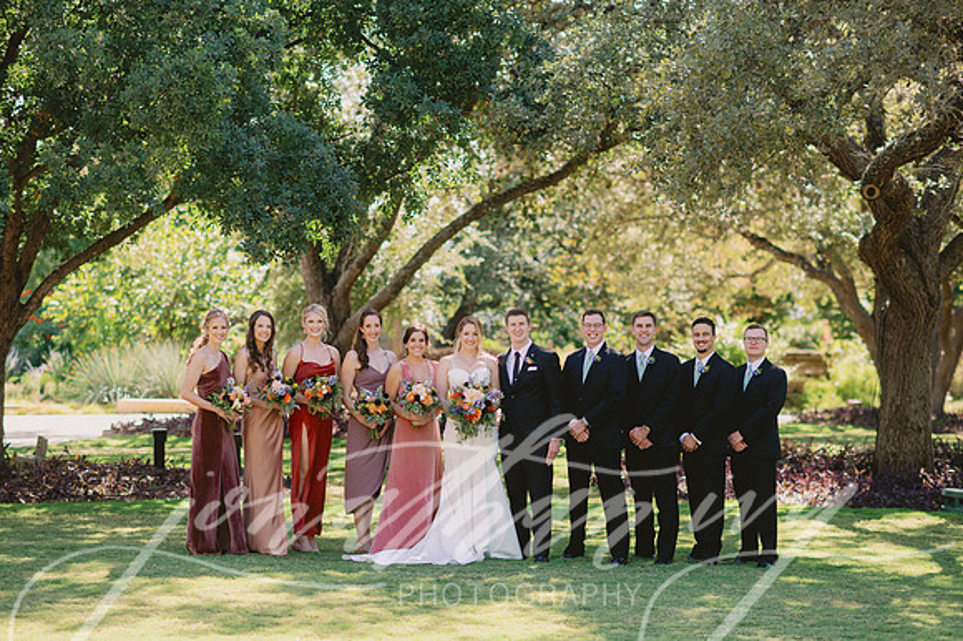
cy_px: 328
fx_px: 2408
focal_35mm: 90
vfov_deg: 15.2
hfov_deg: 22.6
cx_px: 482
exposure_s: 1/1000
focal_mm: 85
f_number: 2.2
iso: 64
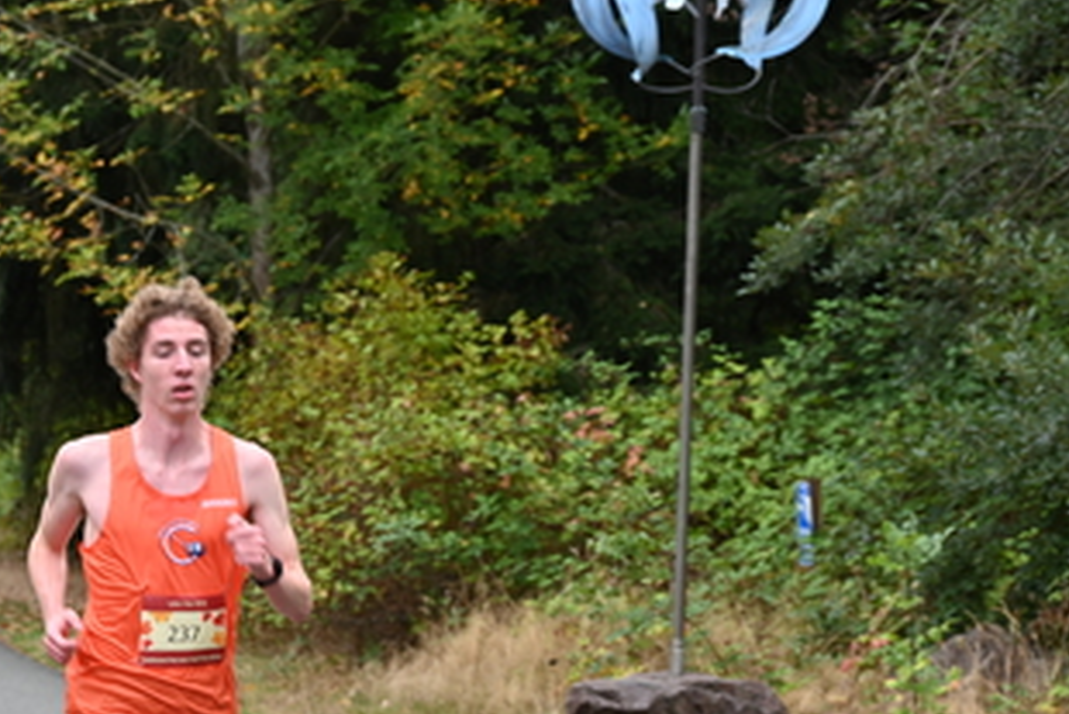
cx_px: 272
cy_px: 529
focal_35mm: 163
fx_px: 4842
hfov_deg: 12.6
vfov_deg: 8.4
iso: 560
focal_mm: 92
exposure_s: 1/125
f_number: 6.3
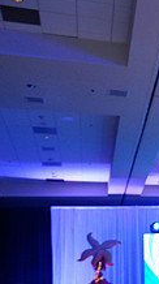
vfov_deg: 31.1
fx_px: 504
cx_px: 377
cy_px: 203
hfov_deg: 13.4
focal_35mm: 67
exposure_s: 1/400
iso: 2500
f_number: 4
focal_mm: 24
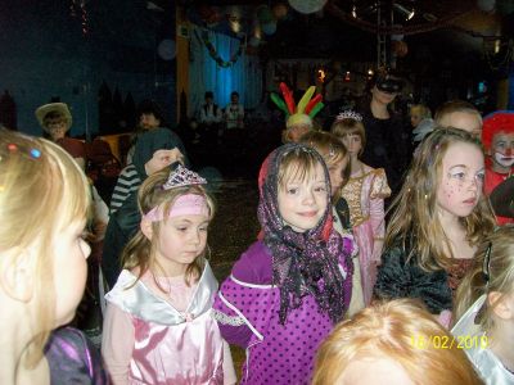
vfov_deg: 41.8
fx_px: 505
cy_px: 192
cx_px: 257
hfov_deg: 54.0
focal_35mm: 34
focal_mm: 6.1
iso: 160
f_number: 2.7
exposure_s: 1/60
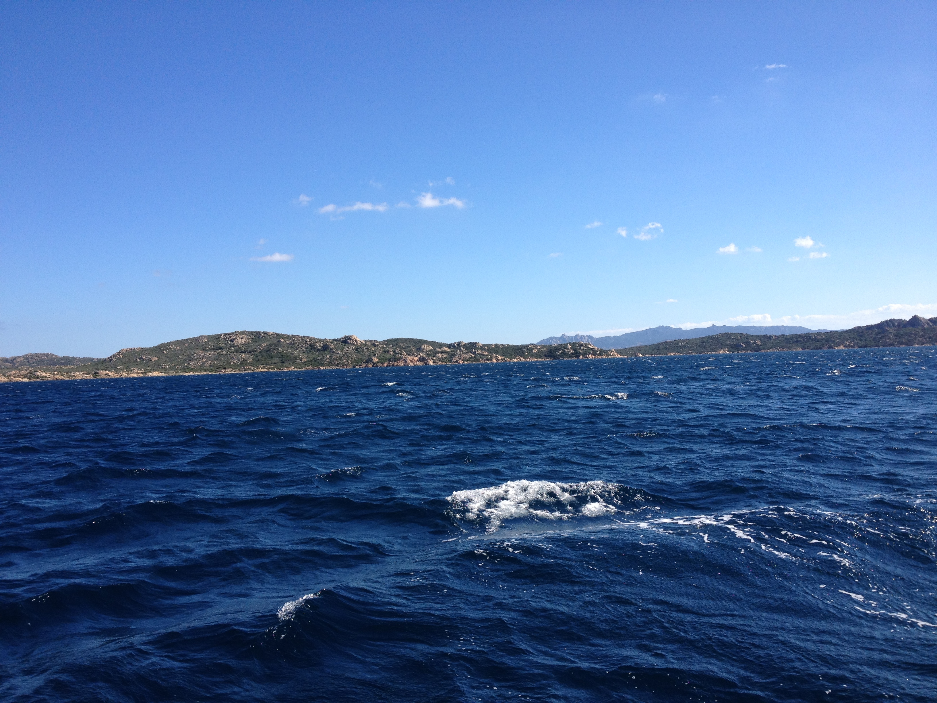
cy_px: 352
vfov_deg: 40.7
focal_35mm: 35
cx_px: 468
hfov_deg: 52.6
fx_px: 947
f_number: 2.4
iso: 64
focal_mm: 4.28
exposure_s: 1/1534
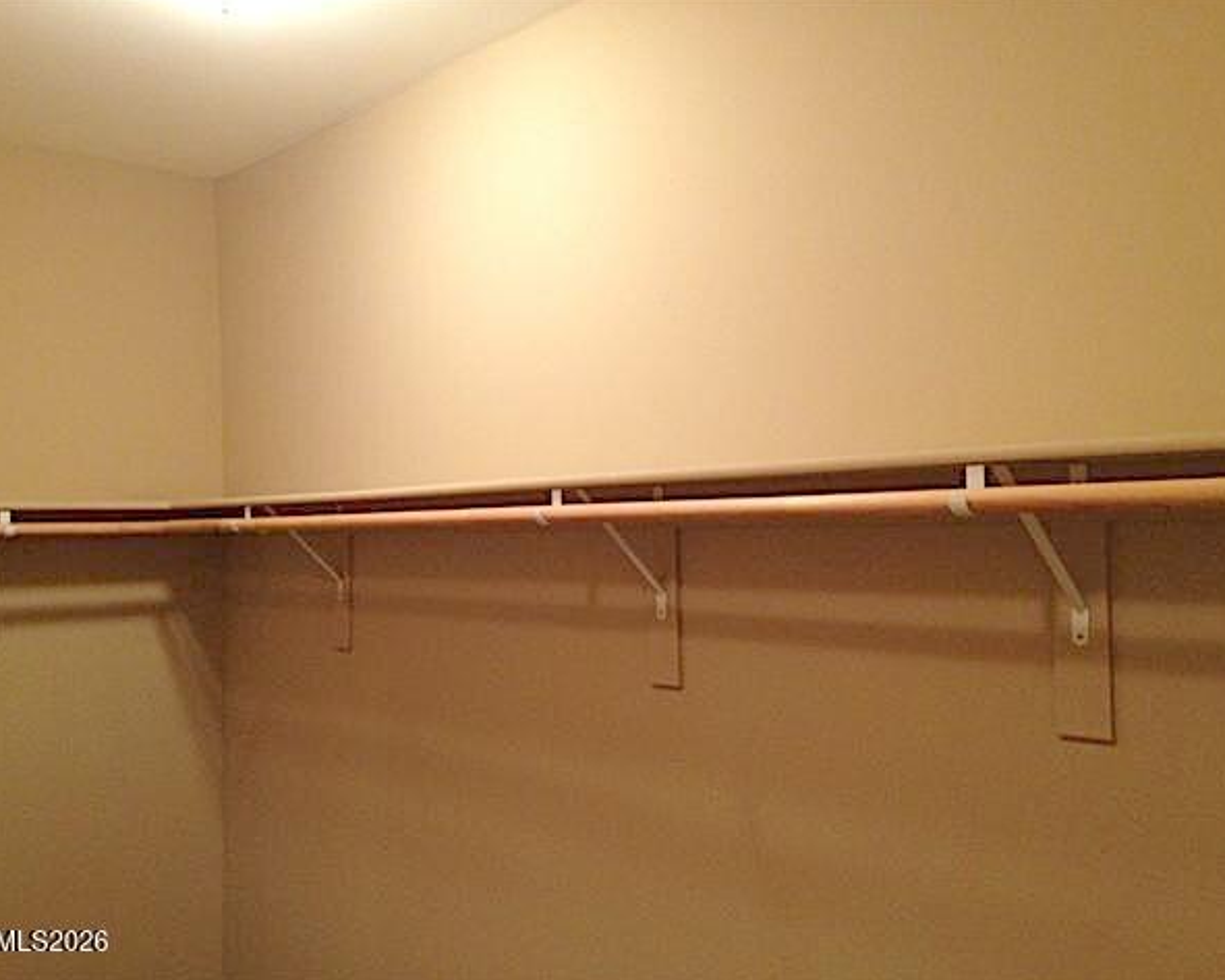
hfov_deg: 49.1
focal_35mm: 37
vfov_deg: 40.1
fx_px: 1342
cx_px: 587
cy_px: 489
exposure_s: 1/20
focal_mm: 4.28
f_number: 2.4
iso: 320
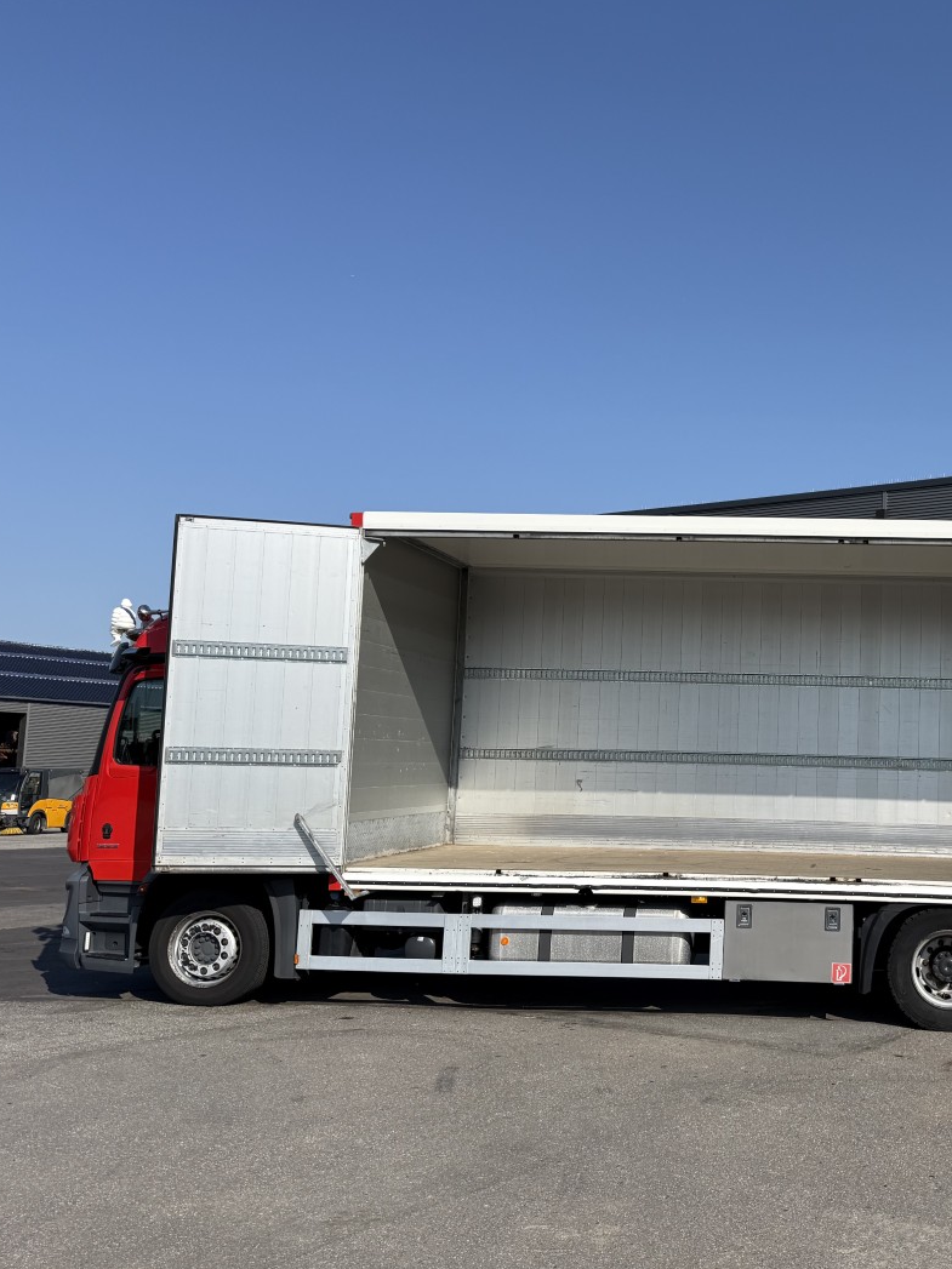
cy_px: 648
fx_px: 1210
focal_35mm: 33
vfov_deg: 55.4
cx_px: 816
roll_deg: -1.8
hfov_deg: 40.4
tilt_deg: +6.3
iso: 80
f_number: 1.78
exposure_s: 1/6173
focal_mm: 6.76
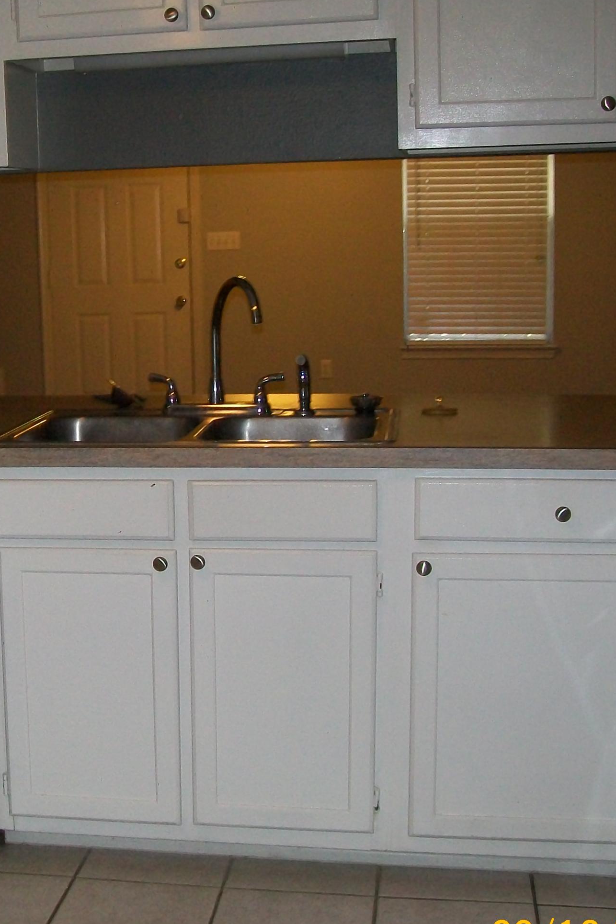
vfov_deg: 36.2
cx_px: 64
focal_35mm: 55
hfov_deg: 24.0
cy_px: 518
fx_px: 1412
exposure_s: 1/60
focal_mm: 6.1
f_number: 2.7
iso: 160
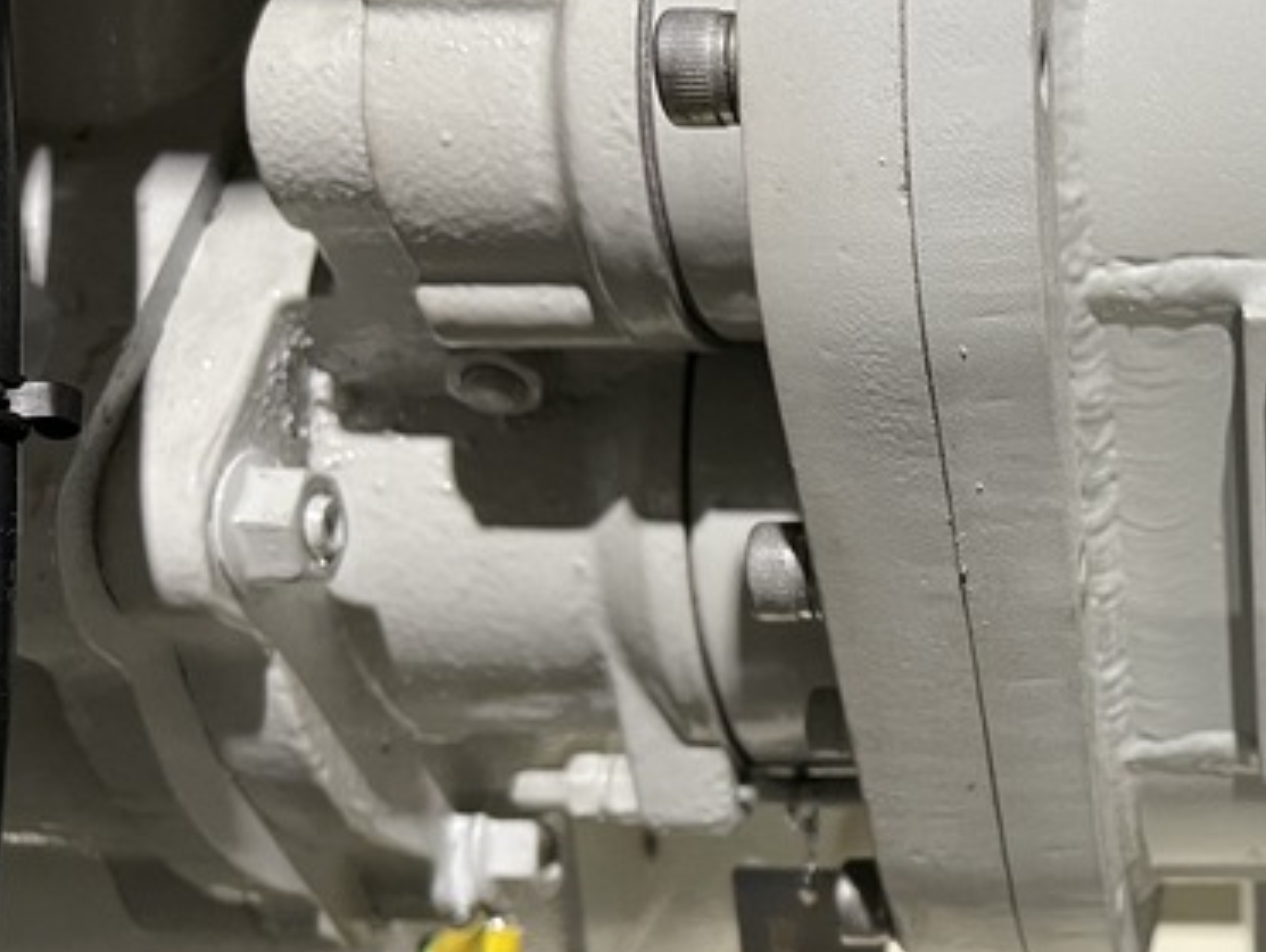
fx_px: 2050
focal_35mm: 56
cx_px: 1355
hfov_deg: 31.0
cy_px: 659
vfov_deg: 26.0
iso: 250
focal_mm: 5.1
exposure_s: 1/50
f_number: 1.6
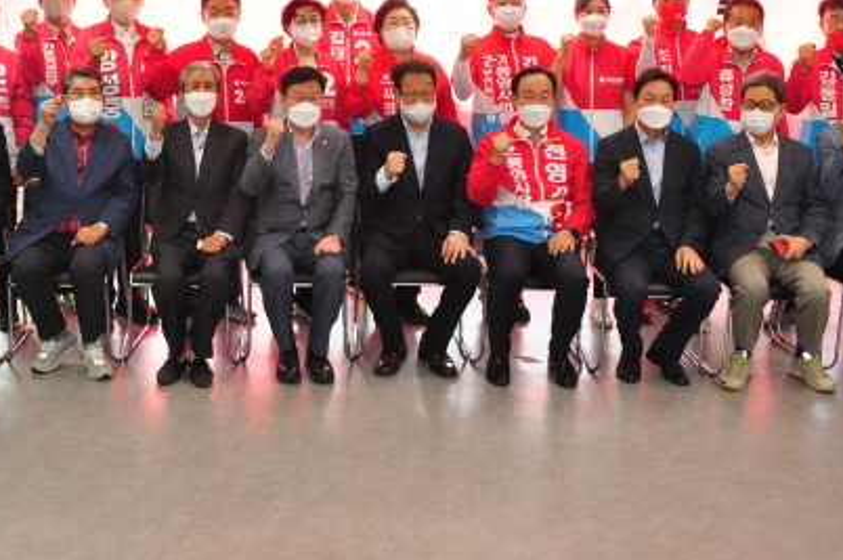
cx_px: 312
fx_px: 1006
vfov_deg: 30.6
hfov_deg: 45.1
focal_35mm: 43
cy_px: 142
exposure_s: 1/200
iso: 2000
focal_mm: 18
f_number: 4
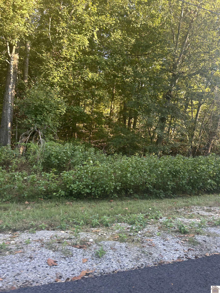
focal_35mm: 26
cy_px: 146
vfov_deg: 67.3
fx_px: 220
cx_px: 110
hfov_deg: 53.1
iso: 50
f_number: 1.5
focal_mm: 5.7
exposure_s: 1/121
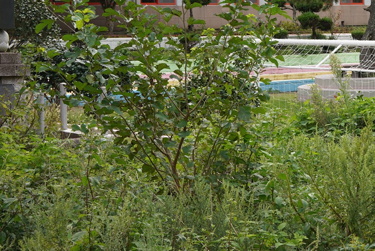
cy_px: 9
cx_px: 384
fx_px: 865
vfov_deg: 16.2
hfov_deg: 23.3
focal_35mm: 83
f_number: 10
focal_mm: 35
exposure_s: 1/100
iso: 200
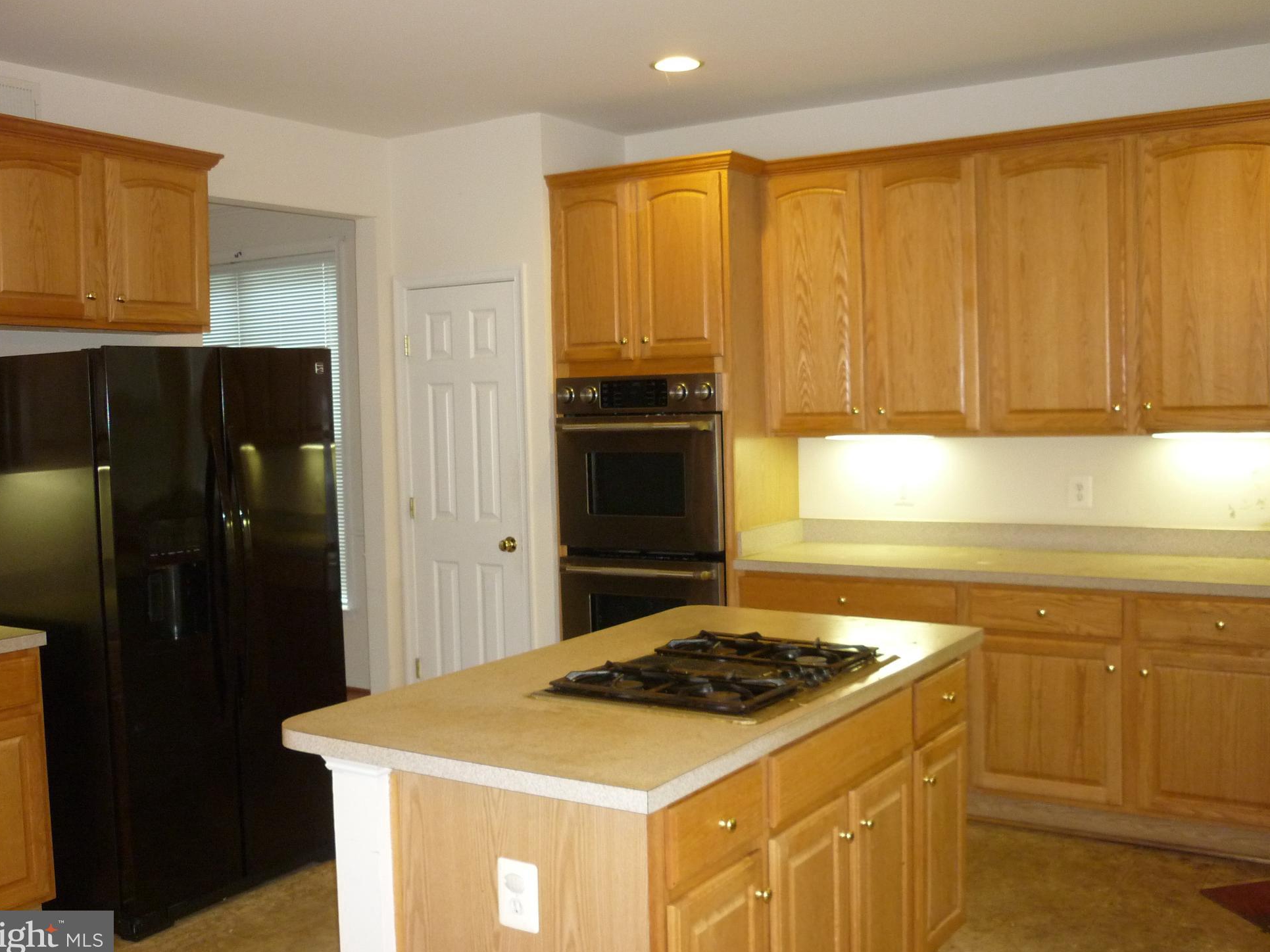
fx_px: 1284
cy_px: 460
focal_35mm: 35
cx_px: 623
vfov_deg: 40.7
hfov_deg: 52.6
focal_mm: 5.5
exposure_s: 1/30
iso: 250
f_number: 2.8
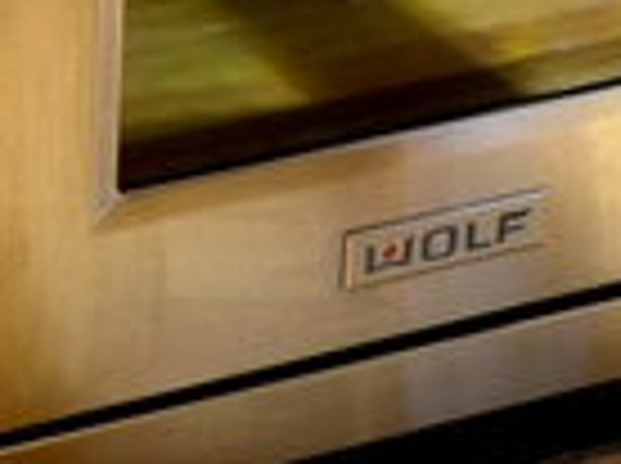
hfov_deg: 9.3
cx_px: -160
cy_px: -173
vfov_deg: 7.0
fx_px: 3743
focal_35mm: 209
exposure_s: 1/25
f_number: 4.5
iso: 400
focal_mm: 25
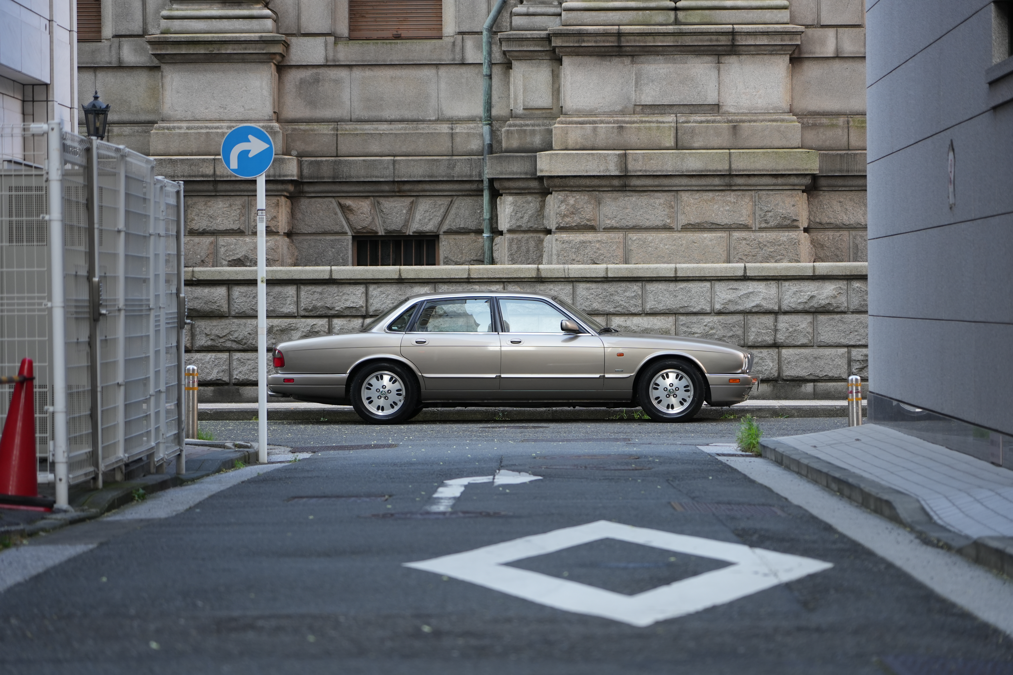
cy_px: 338
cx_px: 506
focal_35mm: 105
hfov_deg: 19.5
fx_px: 2954
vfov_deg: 13.0
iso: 640
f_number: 4
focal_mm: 105
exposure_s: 1/160
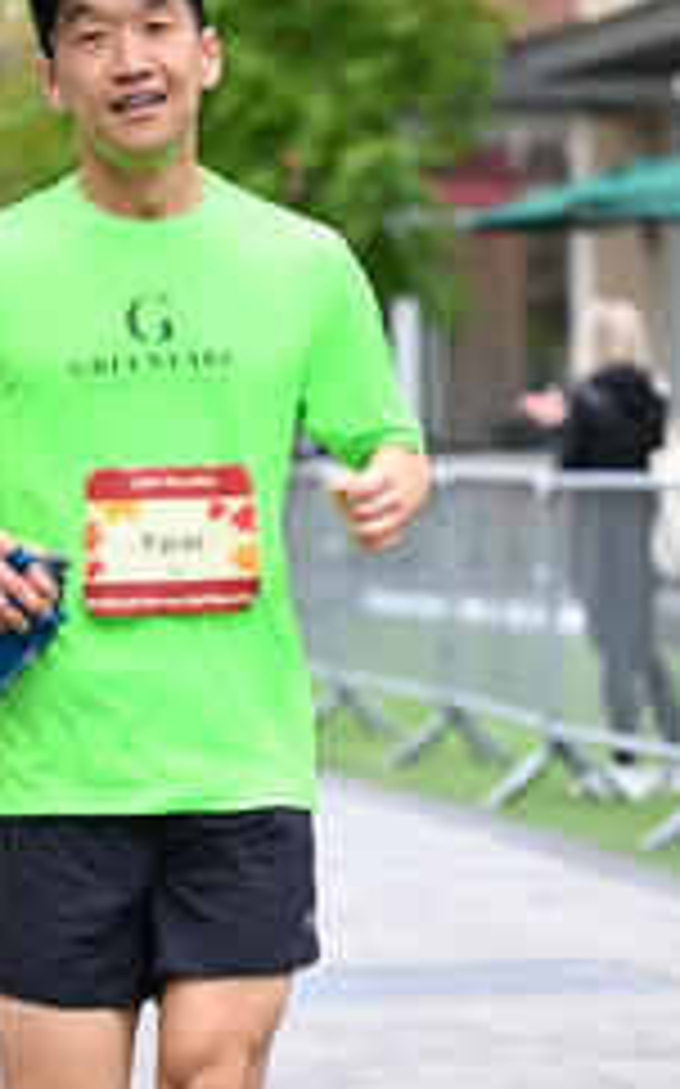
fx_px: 6323
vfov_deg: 9.9
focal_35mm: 213
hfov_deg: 6.1
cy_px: 576
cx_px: 633
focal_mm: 92
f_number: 2.8
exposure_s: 1/1250
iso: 1250
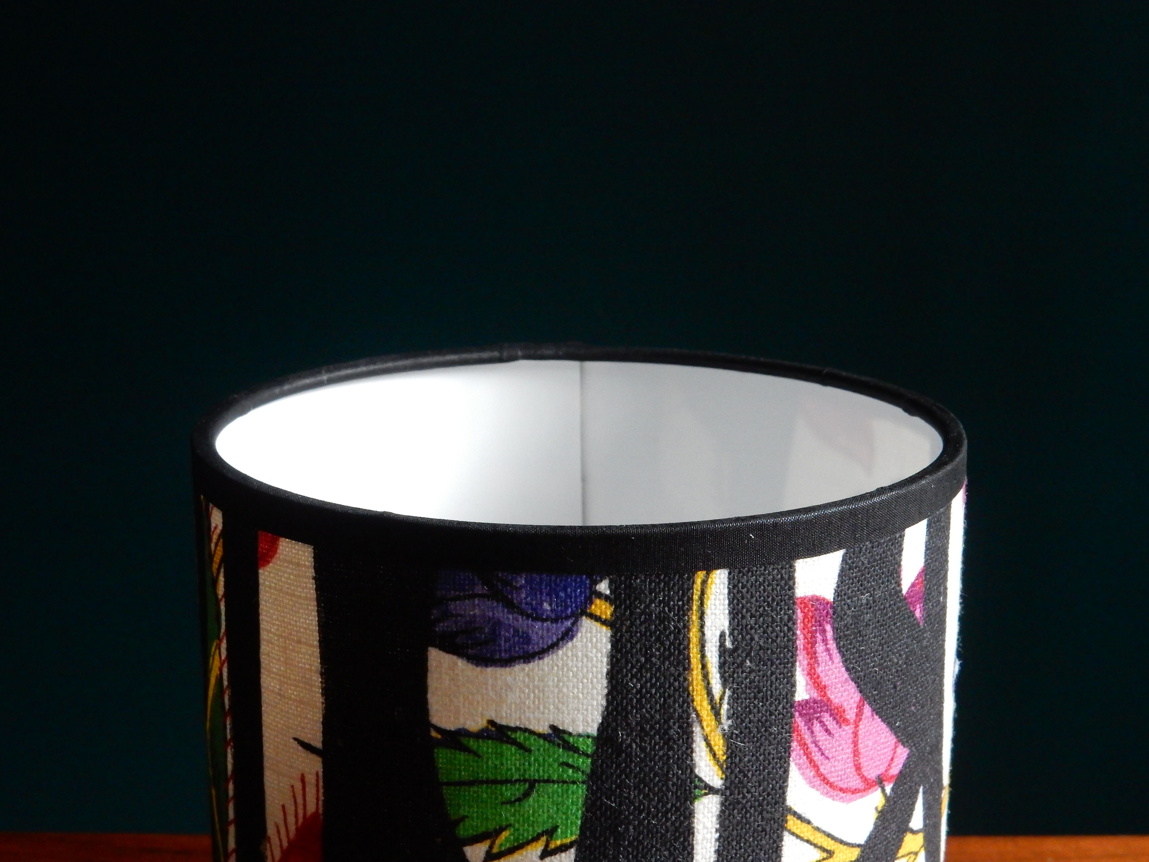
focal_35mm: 60
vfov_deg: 24.4
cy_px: 431
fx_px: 1992
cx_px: 574
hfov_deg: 32.2
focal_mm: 10.7
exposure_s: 1/40
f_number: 4.5
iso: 800
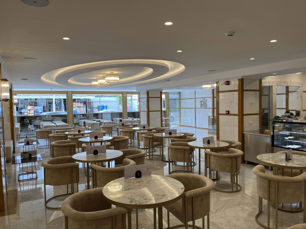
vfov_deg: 53.1
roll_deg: +1.5
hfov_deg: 67.3
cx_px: 153
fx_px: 230
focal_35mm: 26
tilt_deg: -2.9
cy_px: 114
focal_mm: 5.1
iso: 40
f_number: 1.6
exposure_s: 1/182
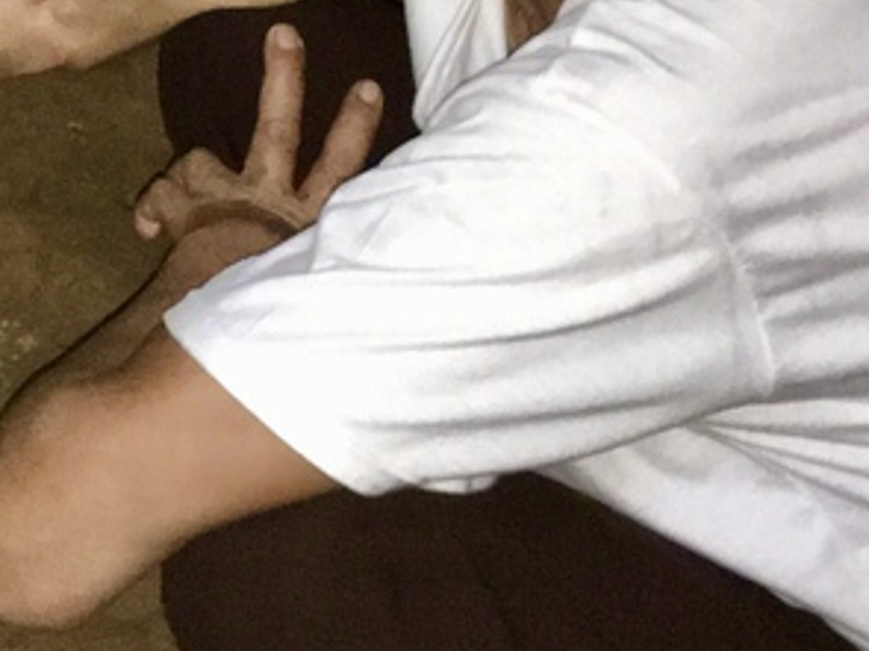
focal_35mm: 118
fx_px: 2961
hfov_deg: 15.5
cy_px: -483
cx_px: -383
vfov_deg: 11.7
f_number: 2.2
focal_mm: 4.15
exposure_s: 1/17
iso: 250
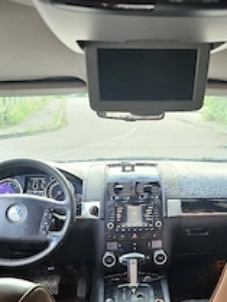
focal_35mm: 44
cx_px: 158
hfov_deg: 32.5
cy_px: 149
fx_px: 384
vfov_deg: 42.9
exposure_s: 1/101
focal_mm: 6.3
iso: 125
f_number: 1.7
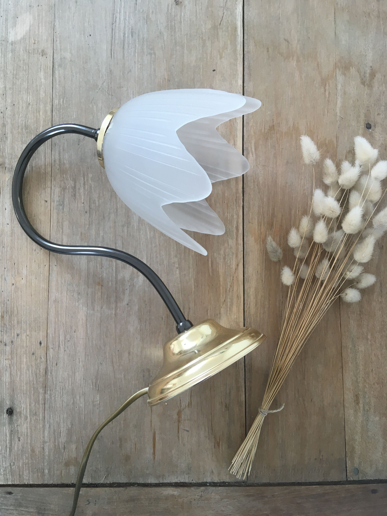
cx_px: 194
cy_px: 258
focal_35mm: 29
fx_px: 432
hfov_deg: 48.2
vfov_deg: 61.7
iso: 32
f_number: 2.2
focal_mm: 4.15
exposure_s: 1/33
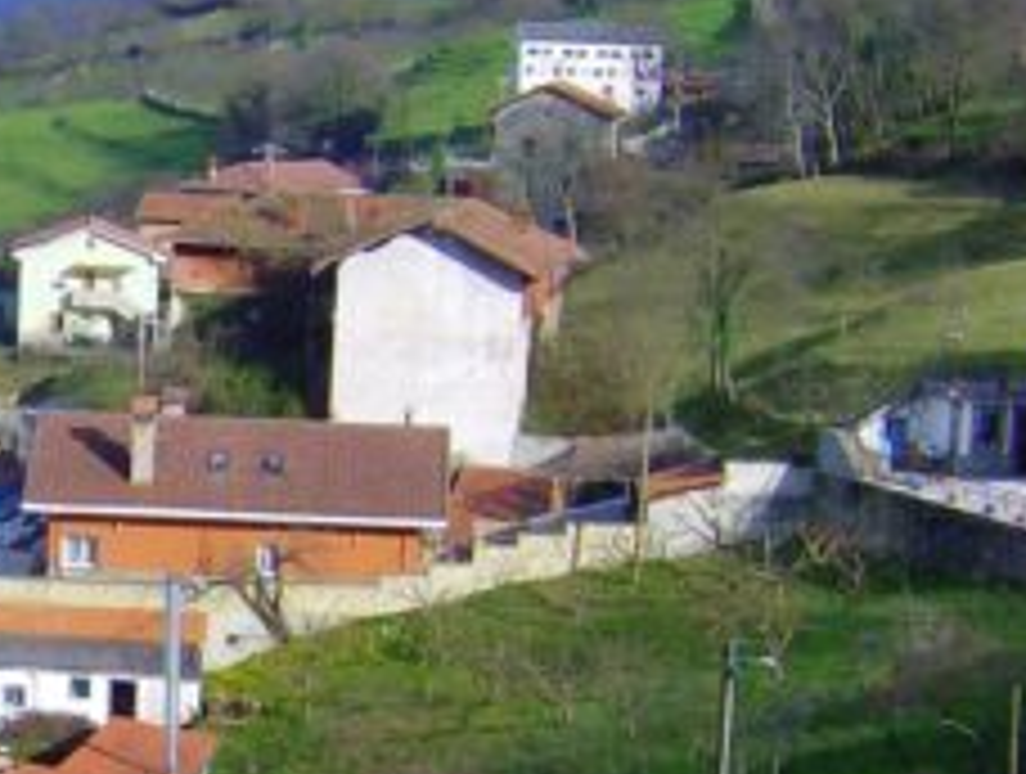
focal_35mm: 121
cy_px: 562
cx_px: -72
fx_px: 3594
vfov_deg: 12.3
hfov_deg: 15.8
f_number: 4.7
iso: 100
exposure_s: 1/609
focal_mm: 6
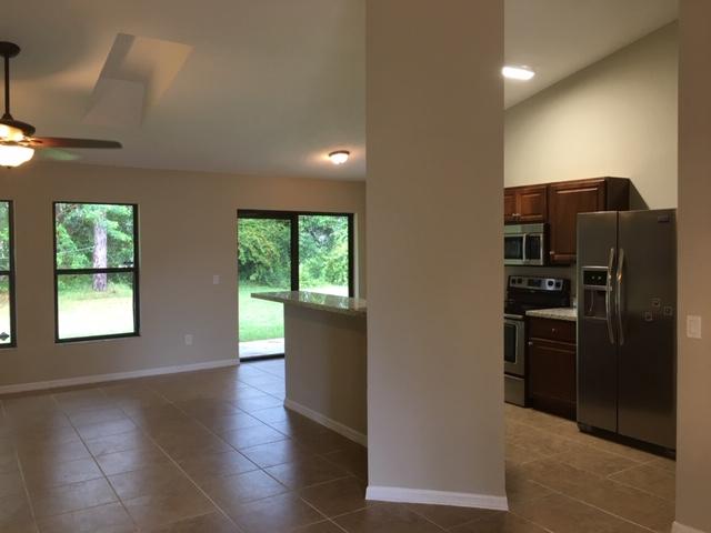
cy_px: 266
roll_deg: +0.4
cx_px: 356
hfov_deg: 61.7
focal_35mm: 29
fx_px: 596
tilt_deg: -0.1
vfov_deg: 48.2
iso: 25
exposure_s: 1/15
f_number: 2.2
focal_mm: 4.15
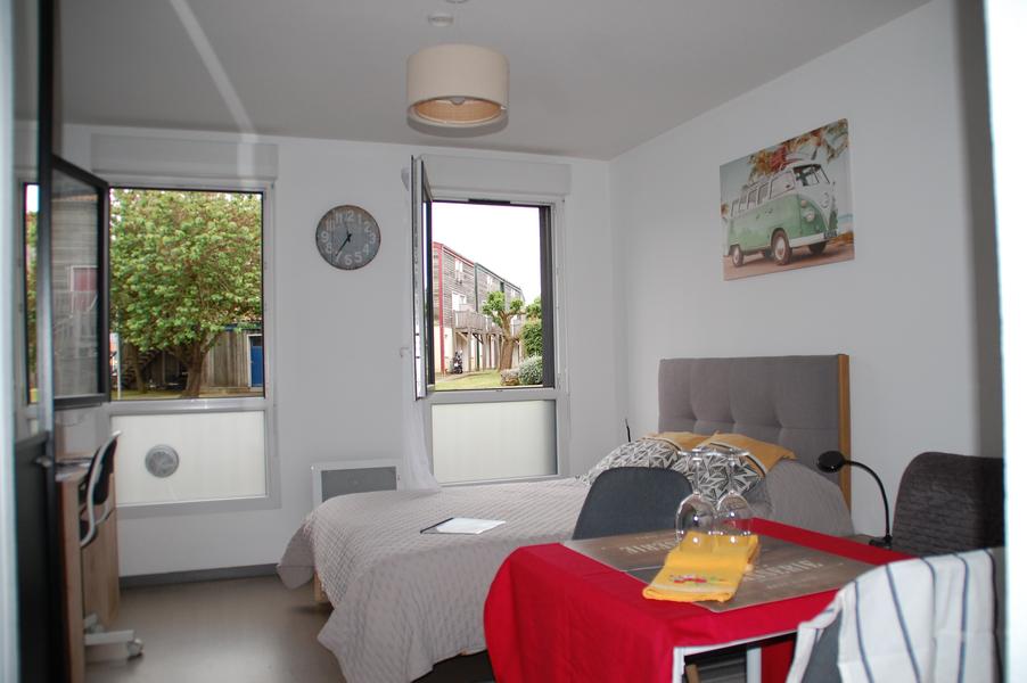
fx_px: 770
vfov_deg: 47.9
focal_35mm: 27
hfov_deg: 67.4
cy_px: 342
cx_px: 514
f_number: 3.5
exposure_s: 1/500
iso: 400
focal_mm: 18
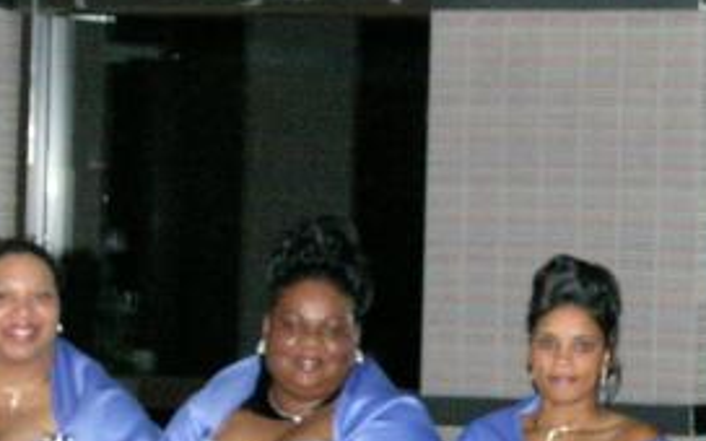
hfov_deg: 8.9
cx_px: 574
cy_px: 161
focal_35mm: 234
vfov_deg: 5.6
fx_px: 4502
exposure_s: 1/121
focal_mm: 15.6
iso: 400
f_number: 4
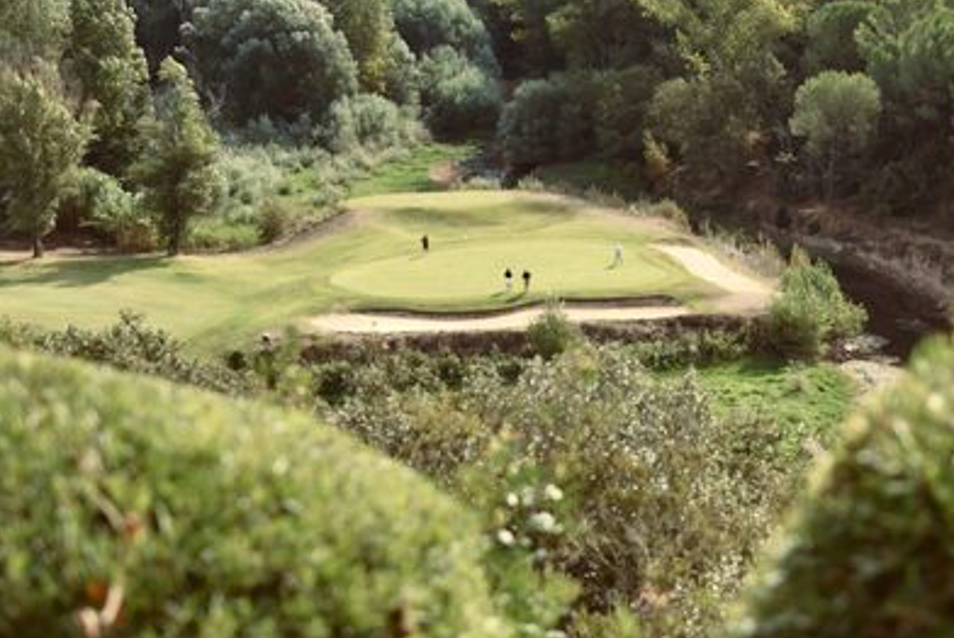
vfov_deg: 19.6
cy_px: 269
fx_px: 1847
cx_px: 516
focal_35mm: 70
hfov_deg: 28.9
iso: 640
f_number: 2.8
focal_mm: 35
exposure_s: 1/8000
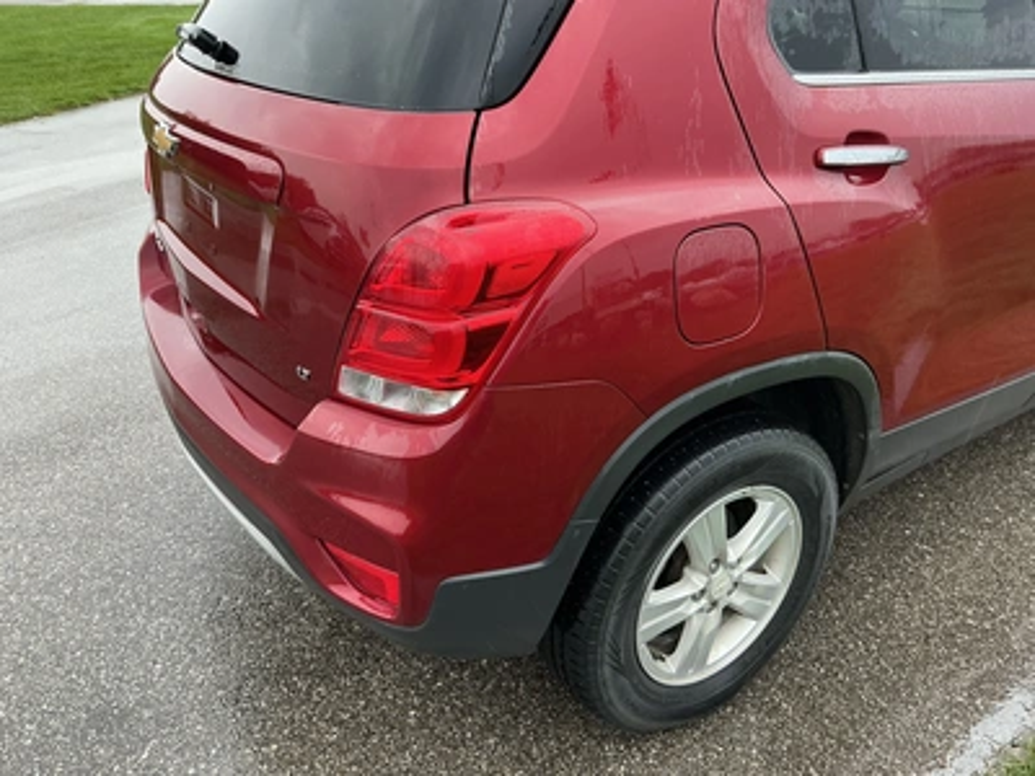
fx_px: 837
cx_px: 518
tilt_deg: -25.9
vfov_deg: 49.7
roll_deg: +2.5
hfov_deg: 63.4
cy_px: 388
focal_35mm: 28
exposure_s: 1/112
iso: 64
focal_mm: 3
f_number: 1.8
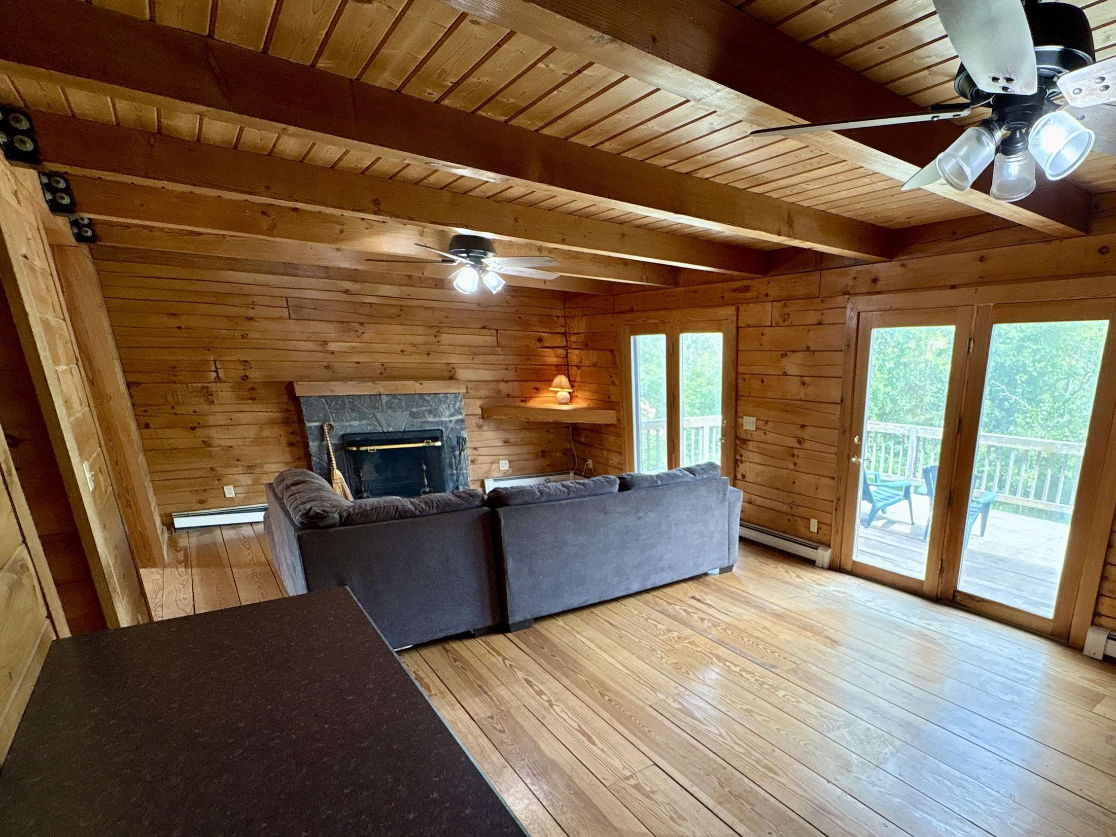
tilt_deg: -17.2
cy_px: 549
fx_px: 613
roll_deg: +0.1
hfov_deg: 82.4
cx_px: 725
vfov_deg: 67.1
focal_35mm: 19
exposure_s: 1/60
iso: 200
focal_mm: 2.22
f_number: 2.2
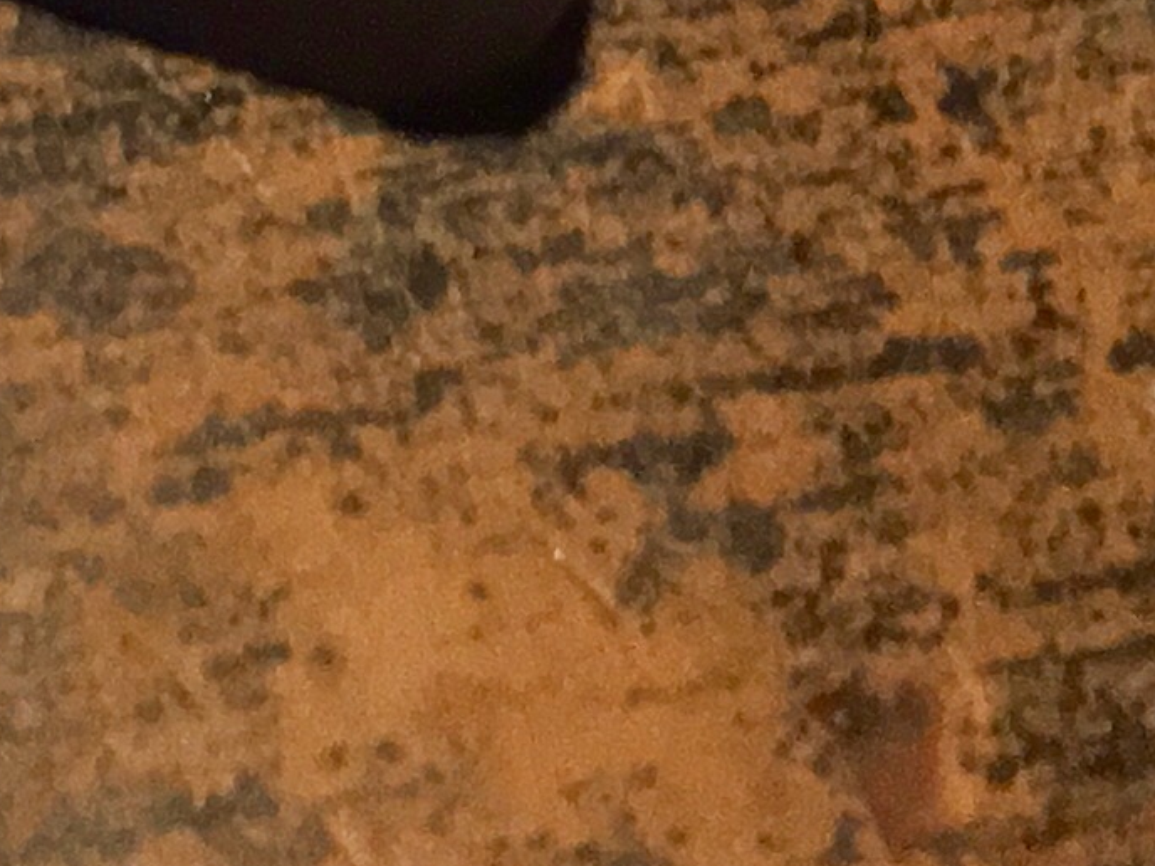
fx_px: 5672
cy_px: -1485
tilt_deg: -57.8
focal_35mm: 170
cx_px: -1046
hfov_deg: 10.8
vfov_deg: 7.8
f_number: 2.2
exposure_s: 1/33
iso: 125
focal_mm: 4.15
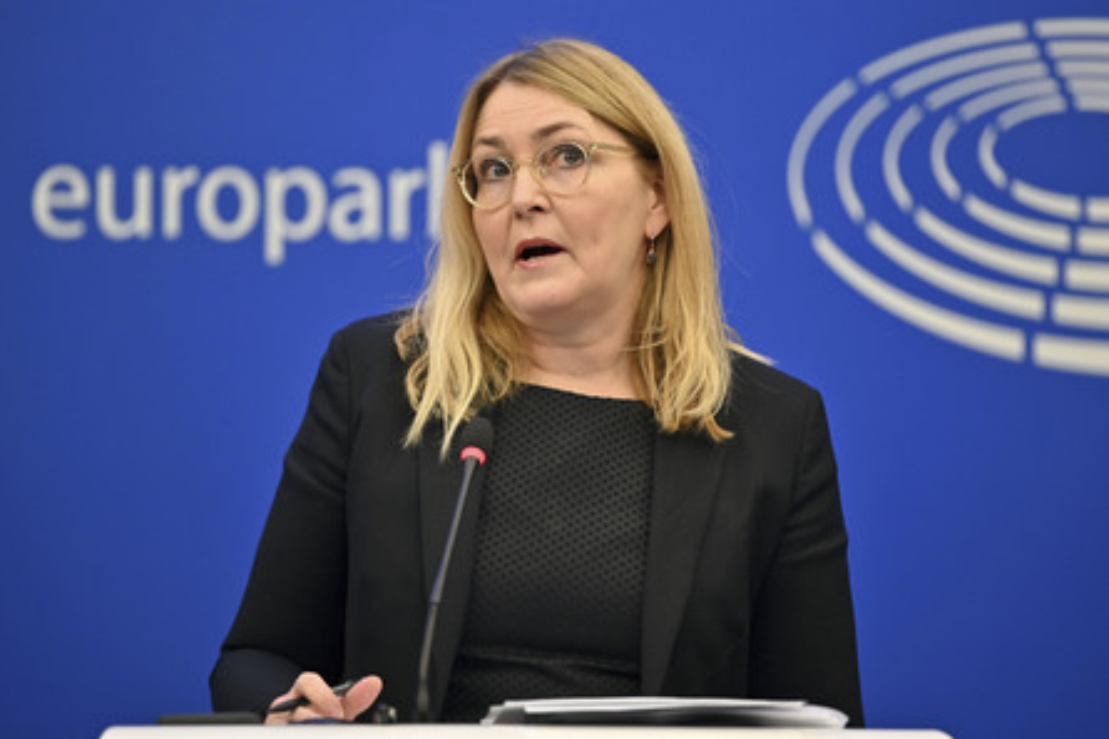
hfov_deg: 11.6
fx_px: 5450
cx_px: 551
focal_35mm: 177
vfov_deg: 7.8
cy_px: 368
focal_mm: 175
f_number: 2.8
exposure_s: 1/100
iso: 400
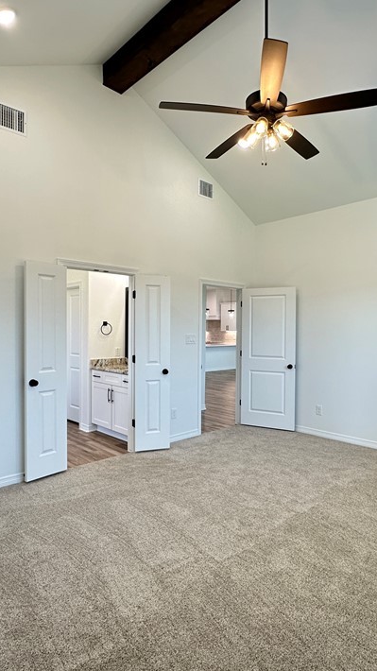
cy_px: 333
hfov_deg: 51.2
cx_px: 220
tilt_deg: -0.2
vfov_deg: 81.2
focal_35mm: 22
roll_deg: -0.7
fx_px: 391
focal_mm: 2.22
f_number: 2.2
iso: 200
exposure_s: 1/120
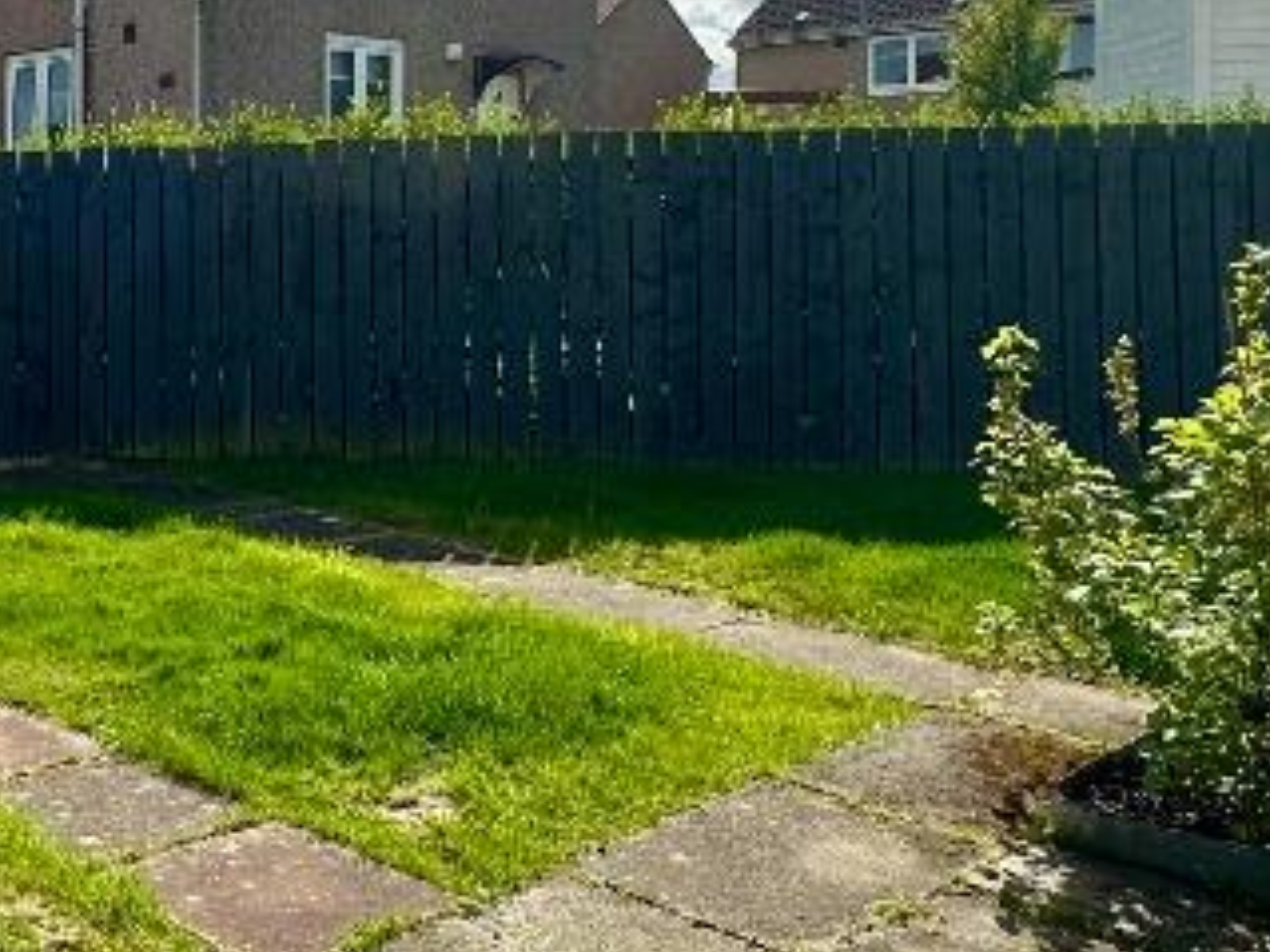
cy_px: 251
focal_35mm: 45
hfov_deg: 38.1
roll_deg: -0.3
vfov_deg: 31.6
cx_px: 44
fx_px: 1650
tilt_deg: +0.1
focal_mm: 2.22
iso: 50
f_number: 2.2
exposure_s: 1/2506
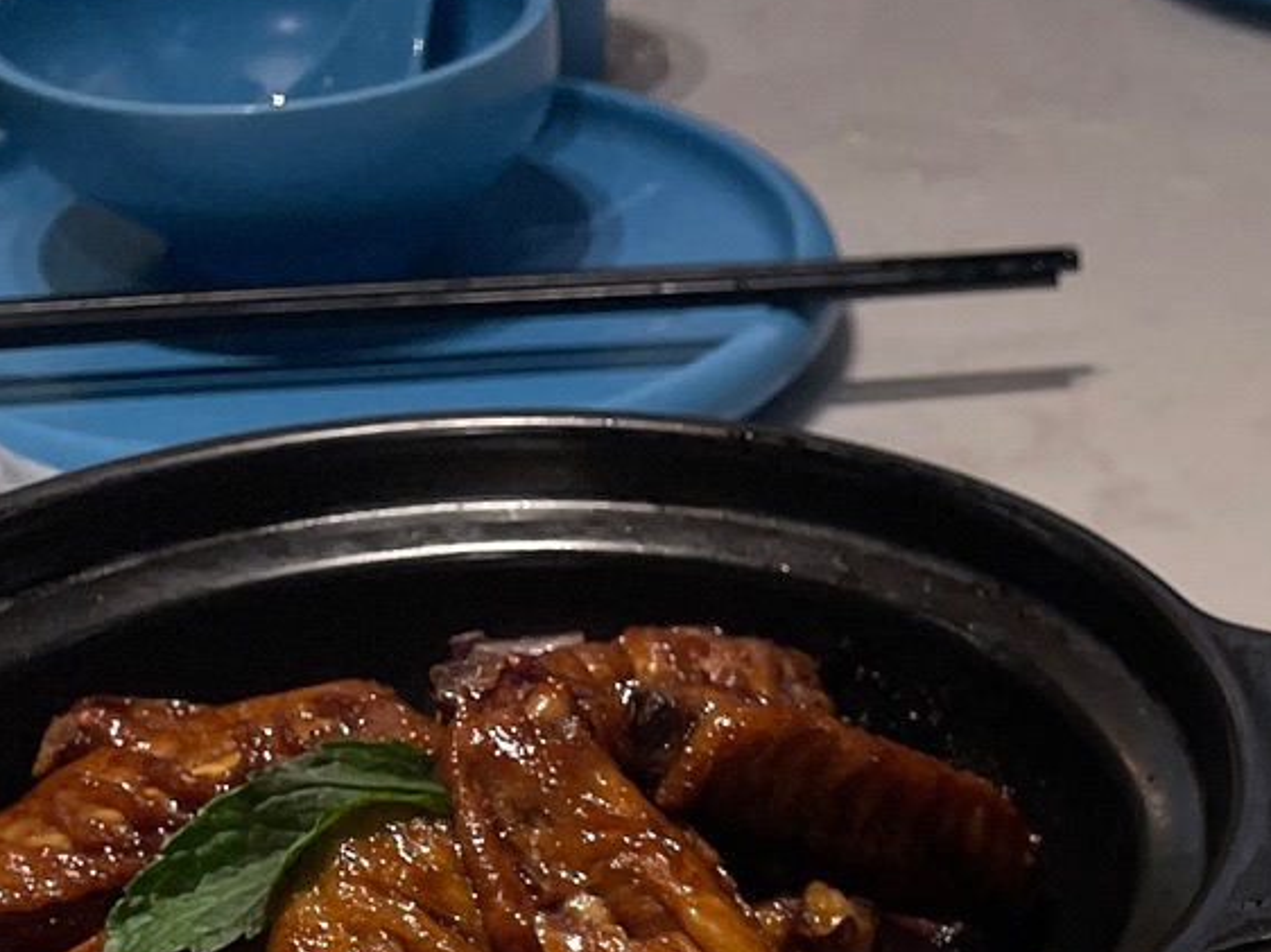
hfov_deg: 19.6
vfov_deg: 14.8
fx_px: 3266
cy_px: 1626
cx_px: 1823
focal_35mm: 89
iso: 125
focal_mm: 5.1
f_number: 1.6
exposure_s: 1/100
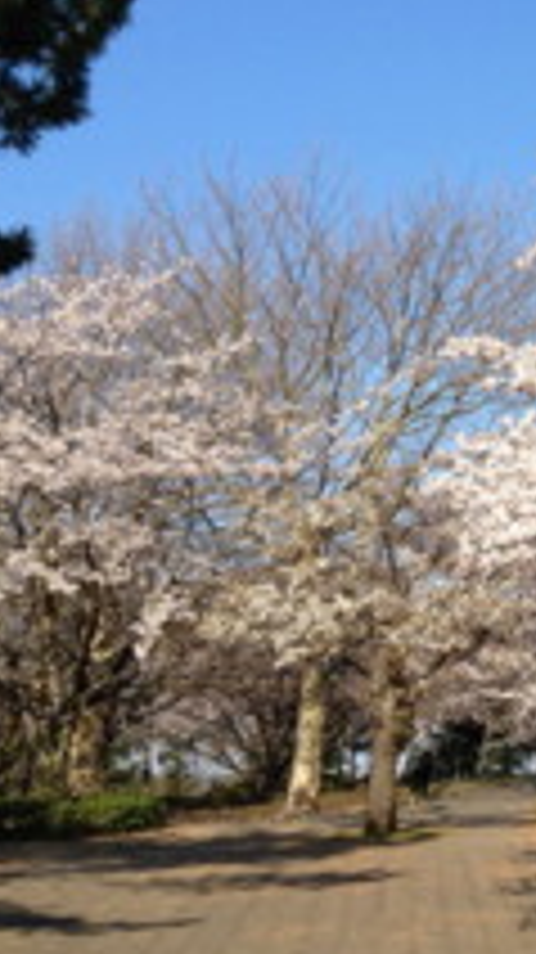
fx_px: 2050
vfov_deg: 26.2
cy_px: 432
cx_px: 793
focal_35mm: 81
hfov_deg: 14.0
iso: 64
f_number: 2.4
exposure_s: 1/1330
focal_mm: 4.28
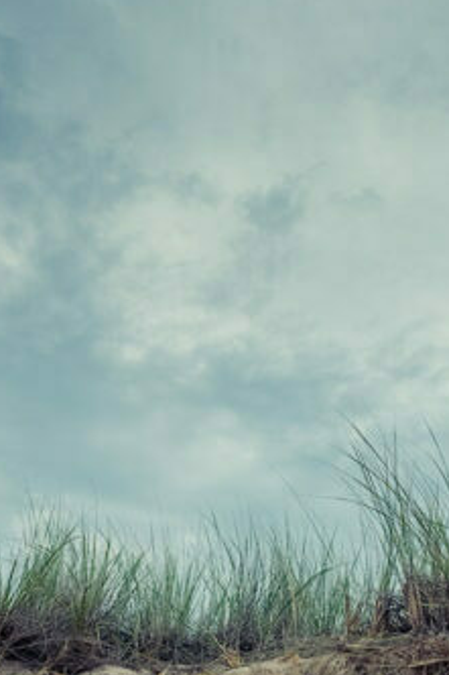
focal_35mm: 47
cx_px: 381
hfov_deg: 27.8
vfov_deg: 39.7
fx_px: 880
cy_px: 569
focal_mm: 16
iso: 800
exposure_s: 1/160
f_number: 8
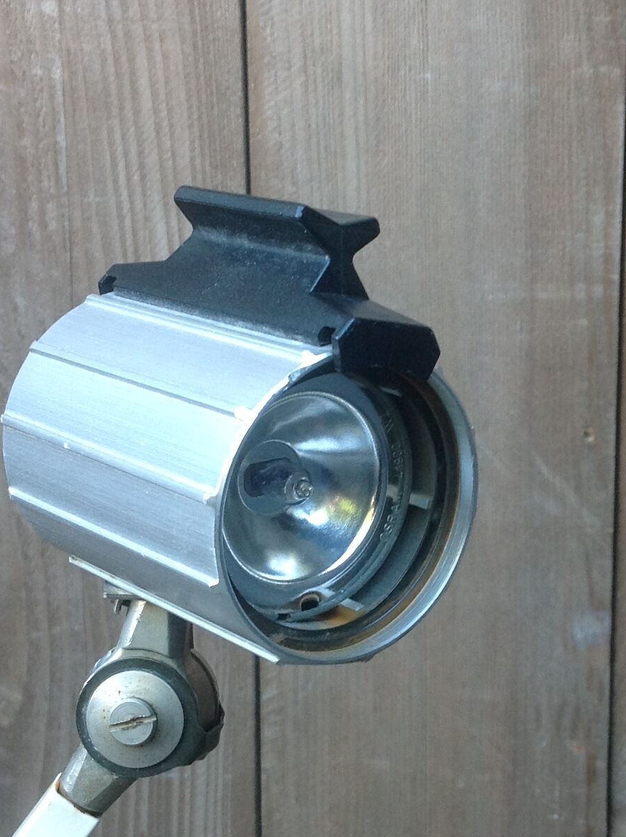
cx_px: 452
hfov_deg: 19.2
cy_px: 473
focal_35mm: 76
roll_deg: -0.8
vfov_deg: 25.7
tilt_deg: -10.9
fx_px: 1837
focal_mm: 4.28
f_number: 2.4
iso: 50
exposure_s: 1/30
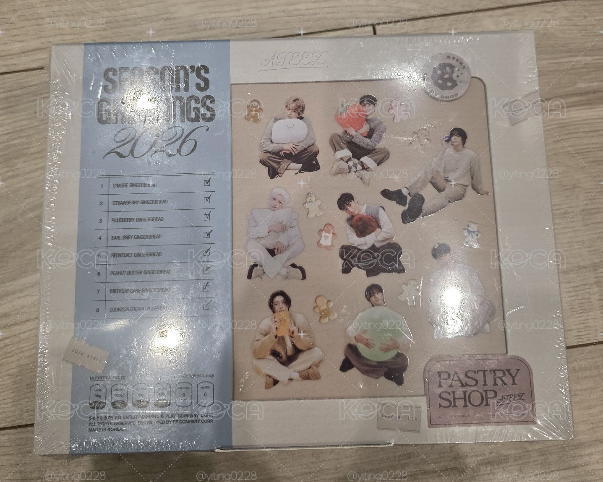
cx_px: 302
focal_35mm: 30
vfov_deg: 47.1
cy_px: 133
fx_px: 535
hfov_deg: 58.8
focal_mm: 6.3
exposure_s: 1/120
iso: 250
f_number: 1.7
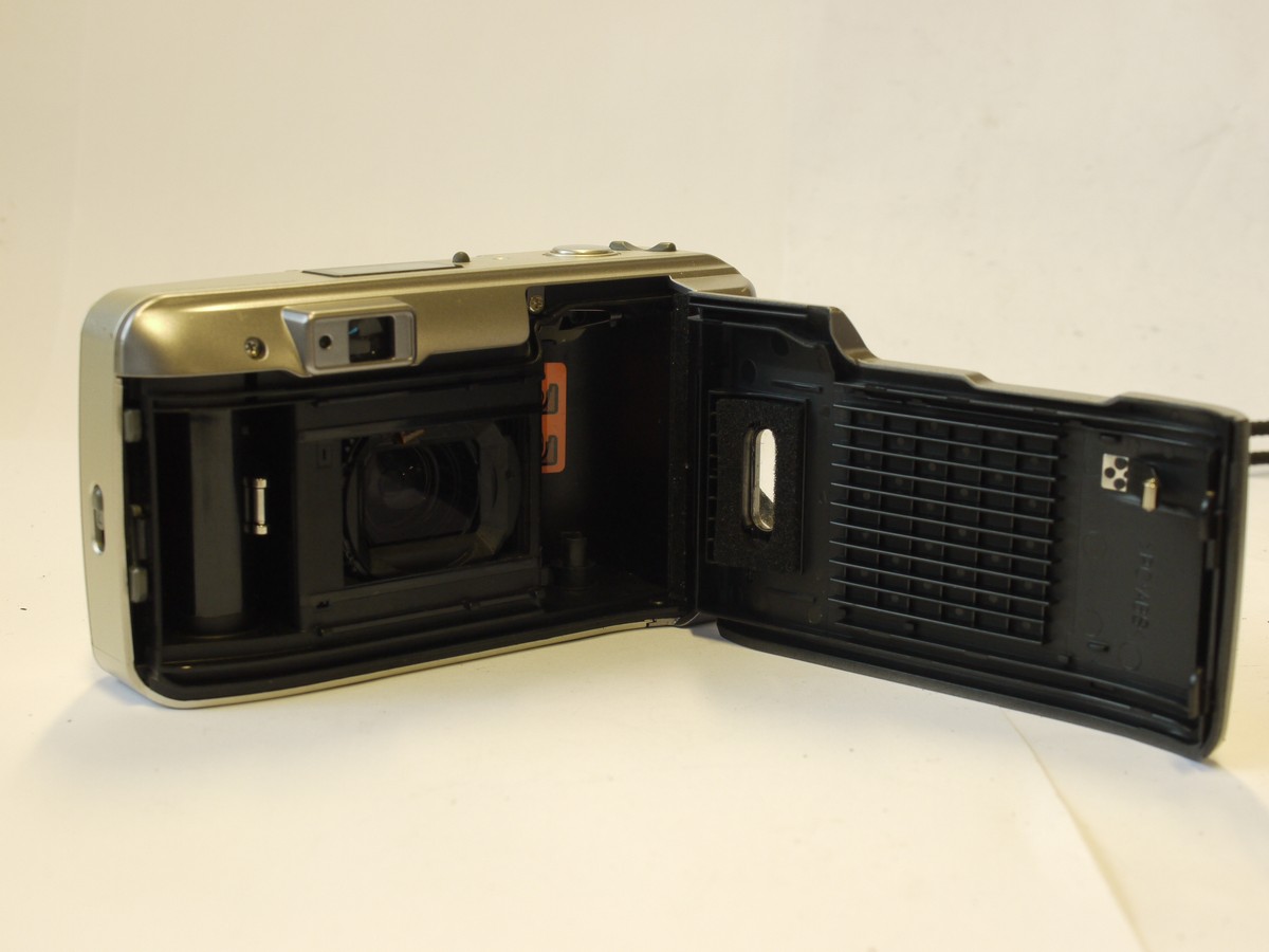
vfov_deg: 24.4
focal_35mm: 60
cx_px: 634
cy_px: 476
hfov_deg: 32.2
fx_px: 2200
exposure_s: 1/15
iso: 400
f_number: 8
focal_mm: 30
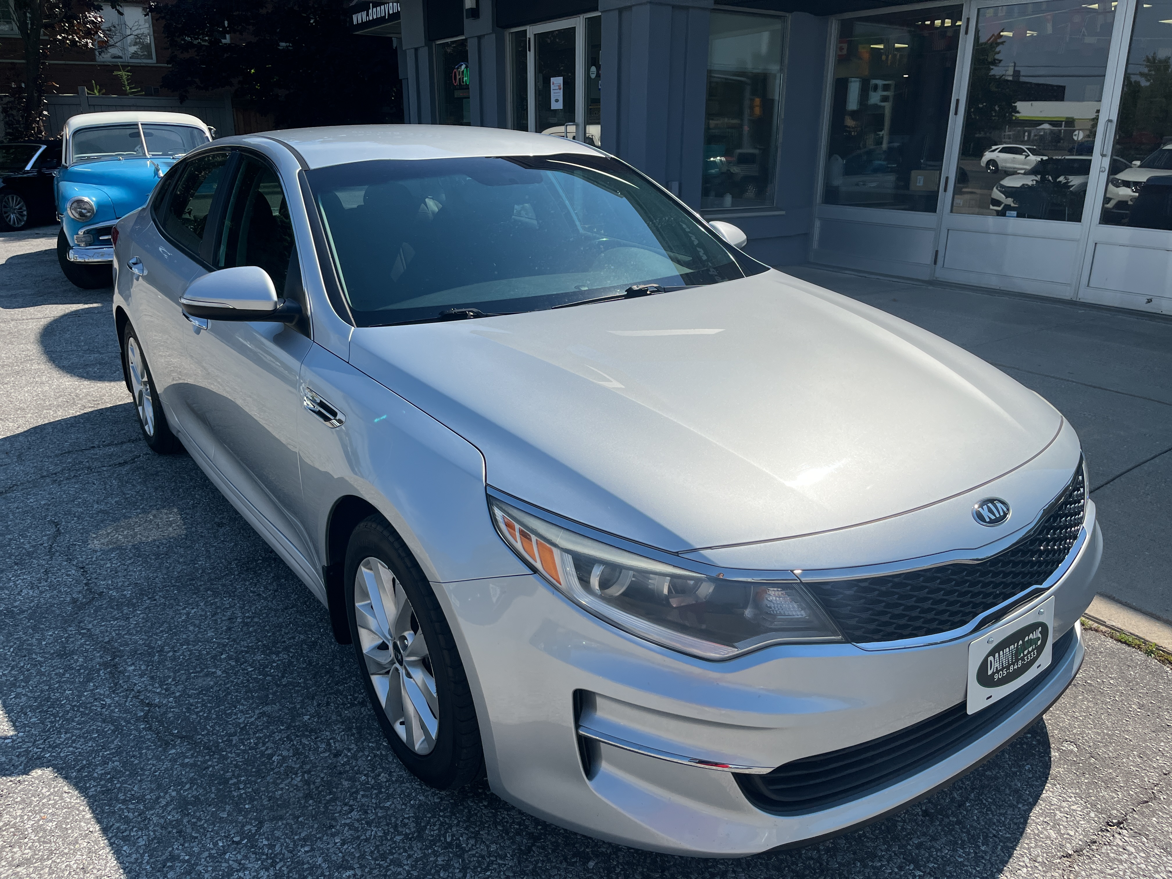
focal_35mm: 26
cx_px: 586
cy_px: 440
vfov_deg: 53.1
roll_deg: -0.6
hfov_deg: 67.3
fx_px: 880
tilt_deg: -17.6
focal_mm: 5.1
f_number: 1.6
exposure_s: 1/7353
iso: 50
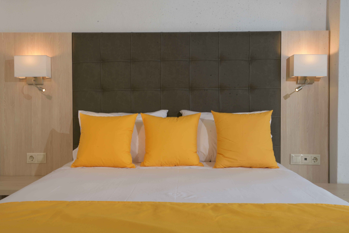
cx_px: 166
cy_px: 116
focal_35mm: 40
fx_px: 388
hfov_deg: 48.4
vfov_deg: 33.4
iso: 100
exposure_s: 1/4
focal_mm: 38
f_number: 22
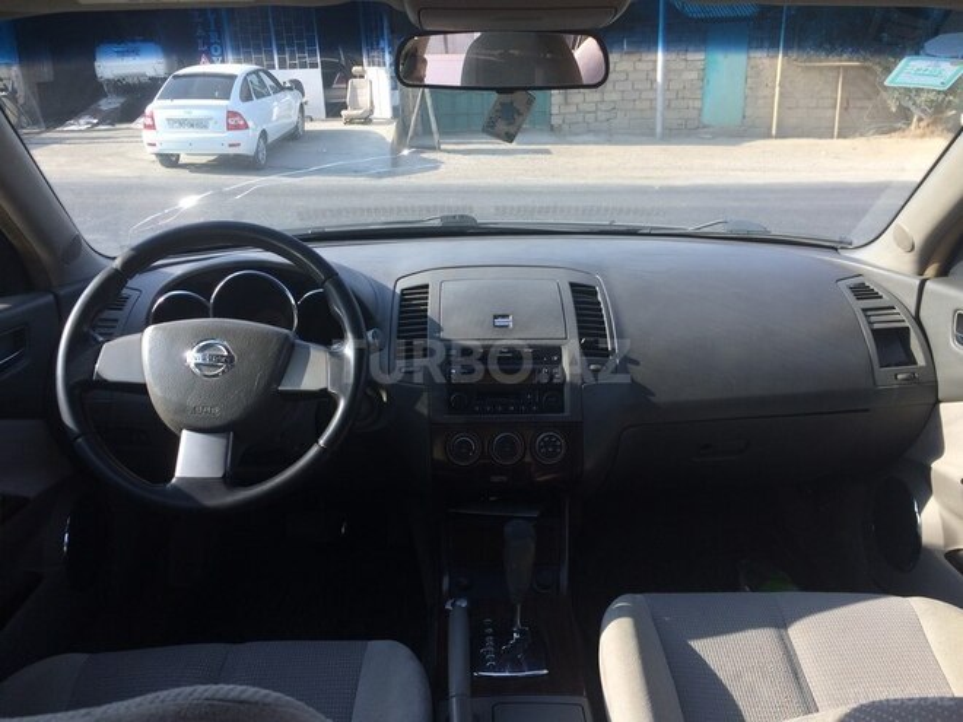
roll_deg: +1.7
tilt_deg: -19.9
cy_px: 361
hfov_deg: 61.7
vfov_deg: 48.2
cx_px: 482
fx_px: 807
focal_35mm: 29
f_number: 2.2
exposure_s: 1/363
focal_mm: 4.15
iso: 32
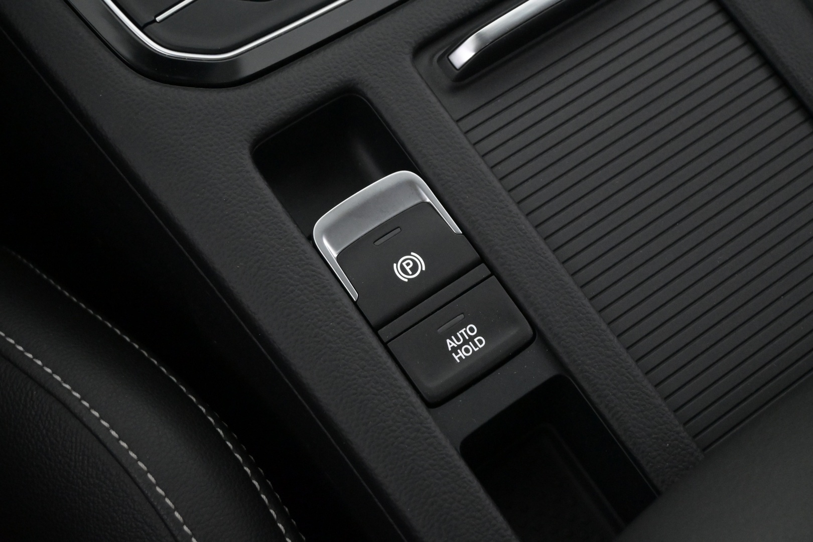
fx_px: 1253
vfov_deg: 24.4
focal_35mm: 56
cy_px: 271
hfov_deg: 35.9
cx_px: 406
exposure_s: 1/60
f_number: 5.3
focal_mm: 37
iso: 5600
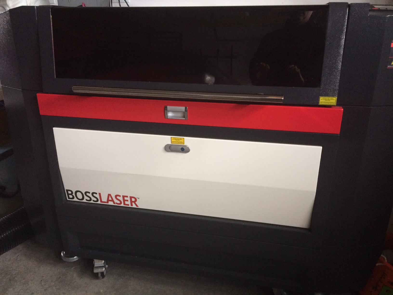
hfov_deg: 61.7
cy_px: 148
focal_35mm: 29
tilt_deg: -20.9
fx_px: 329
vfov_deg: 48.2
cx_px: 196
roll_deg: +1.8
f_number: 2.2
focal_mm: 4.15
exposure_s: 1/30
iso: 200
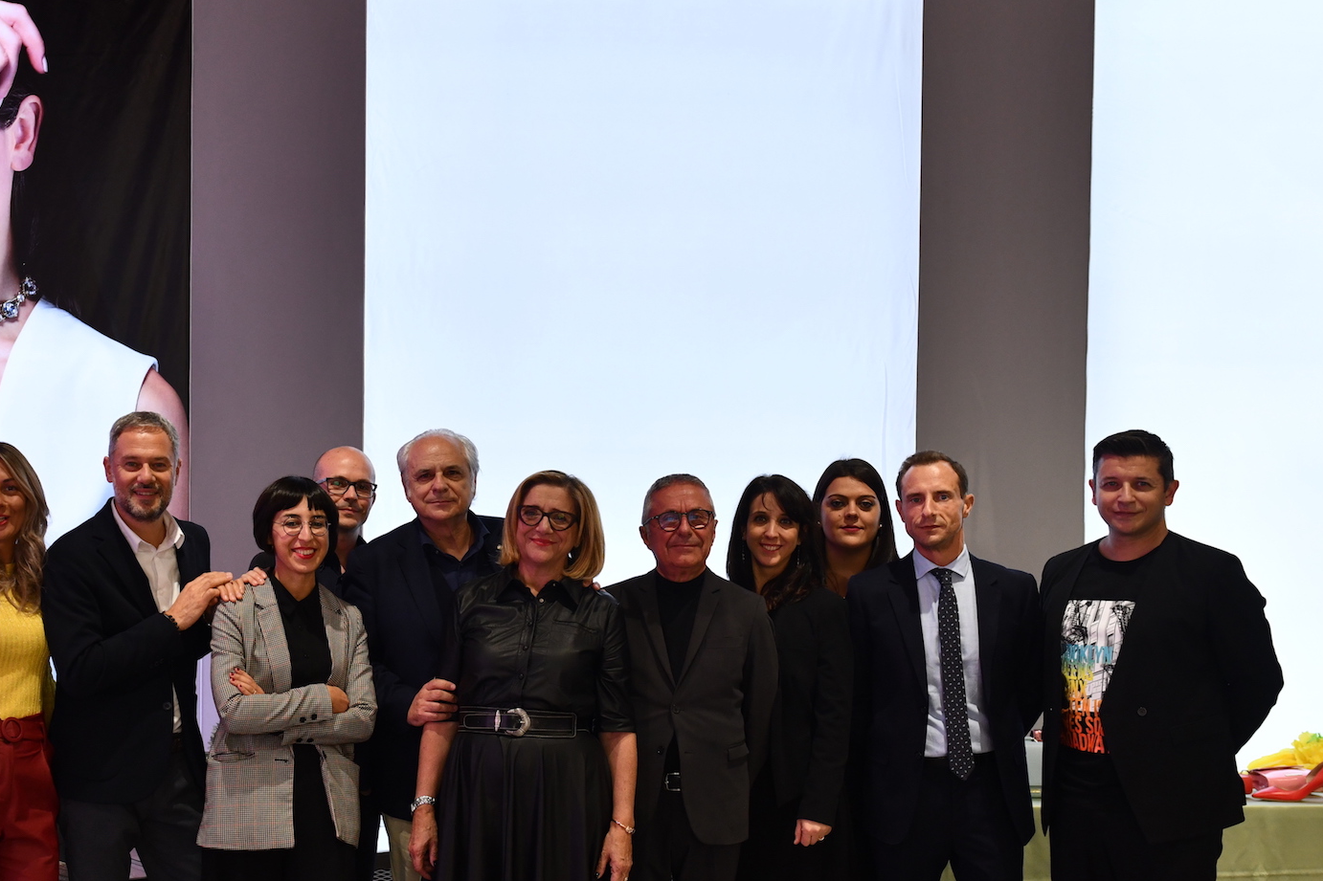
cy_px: 582
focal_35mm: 53
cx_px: 421
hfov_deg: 37.1
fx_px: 1947
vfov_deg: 25.4
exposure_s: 1/200
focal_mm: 31
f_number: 4.5
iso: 800
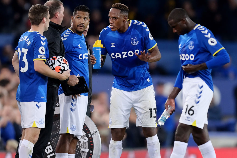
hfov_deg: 5.2
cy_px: 79
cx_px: 118
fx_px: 2634
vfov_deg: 3.4
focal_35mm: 400
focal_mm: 400
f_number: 2.8
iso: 1600
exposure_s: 1/1250
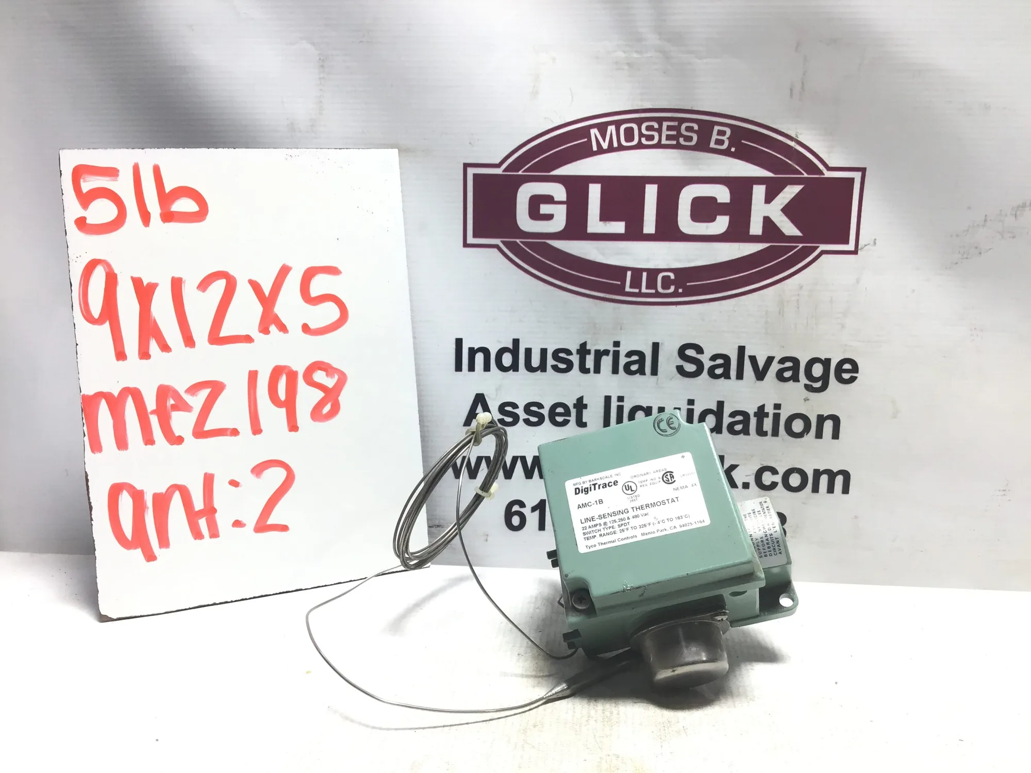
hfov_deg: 58.4
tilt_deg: -13.2
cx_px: 516
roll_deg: -1.9
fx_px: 923
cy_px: 386
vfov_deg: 45.4
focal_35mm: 31
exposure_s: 1/120
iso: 40
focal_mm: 3.3
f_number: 2.4
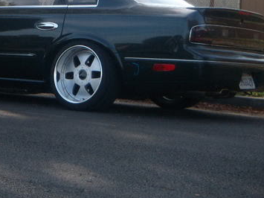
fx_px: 907
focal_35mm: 119
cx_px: 44
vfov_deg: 12.4
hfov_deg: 16.4
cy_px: 33
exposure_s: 1/286
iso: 64
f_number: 3.9
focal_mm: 11
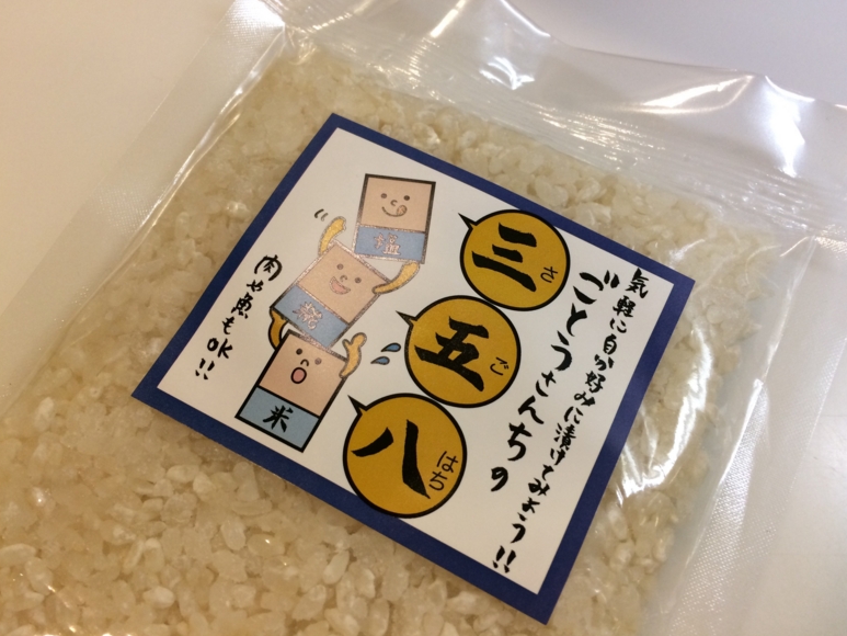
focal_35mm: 30
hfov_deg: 60.0
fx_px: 734
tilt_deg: -66.6
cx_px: 426
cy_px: 318
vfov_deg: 46.8
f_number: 2.2
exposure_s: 1/33
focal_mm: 4.15
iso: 80
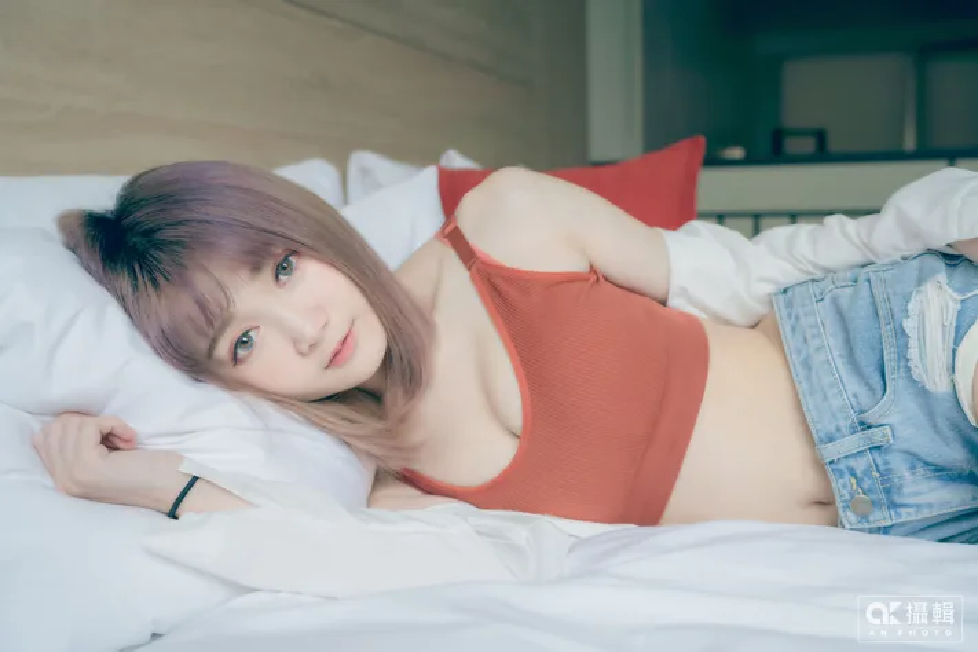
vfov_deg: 37.9
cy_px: 326
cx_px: 489
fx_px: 951
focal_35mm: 35
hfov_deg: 54.4
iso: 200
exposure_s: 1/200
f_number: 3.5
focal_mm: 35
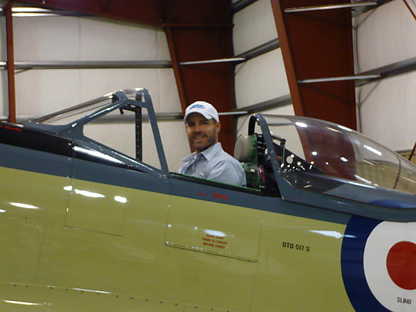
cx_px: 208
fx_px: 1202
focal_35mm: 100
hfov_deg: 19.6
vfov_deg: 14.8
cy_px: 156
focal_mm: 16.4
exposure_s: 1/8
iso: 200
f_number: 5.6
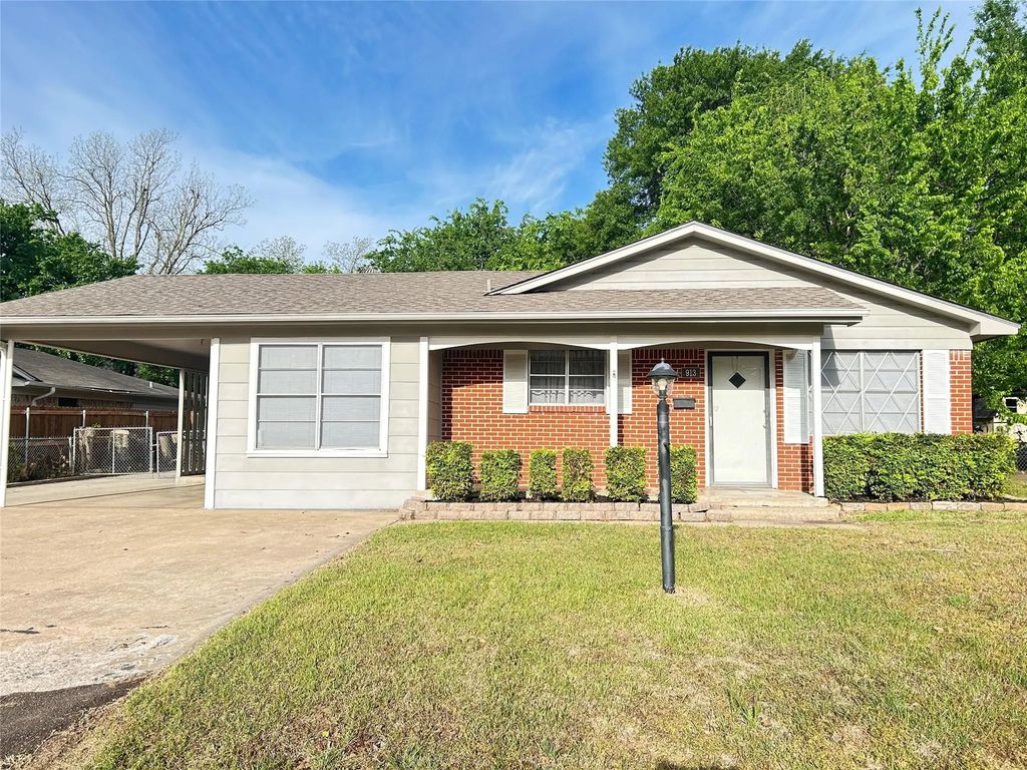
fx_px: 771
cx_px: 514
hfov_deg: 67.3
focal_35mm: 26
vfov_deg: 53.1
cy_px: 385
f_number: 1.5
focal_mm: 5.7
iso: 50
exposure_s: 1/1058
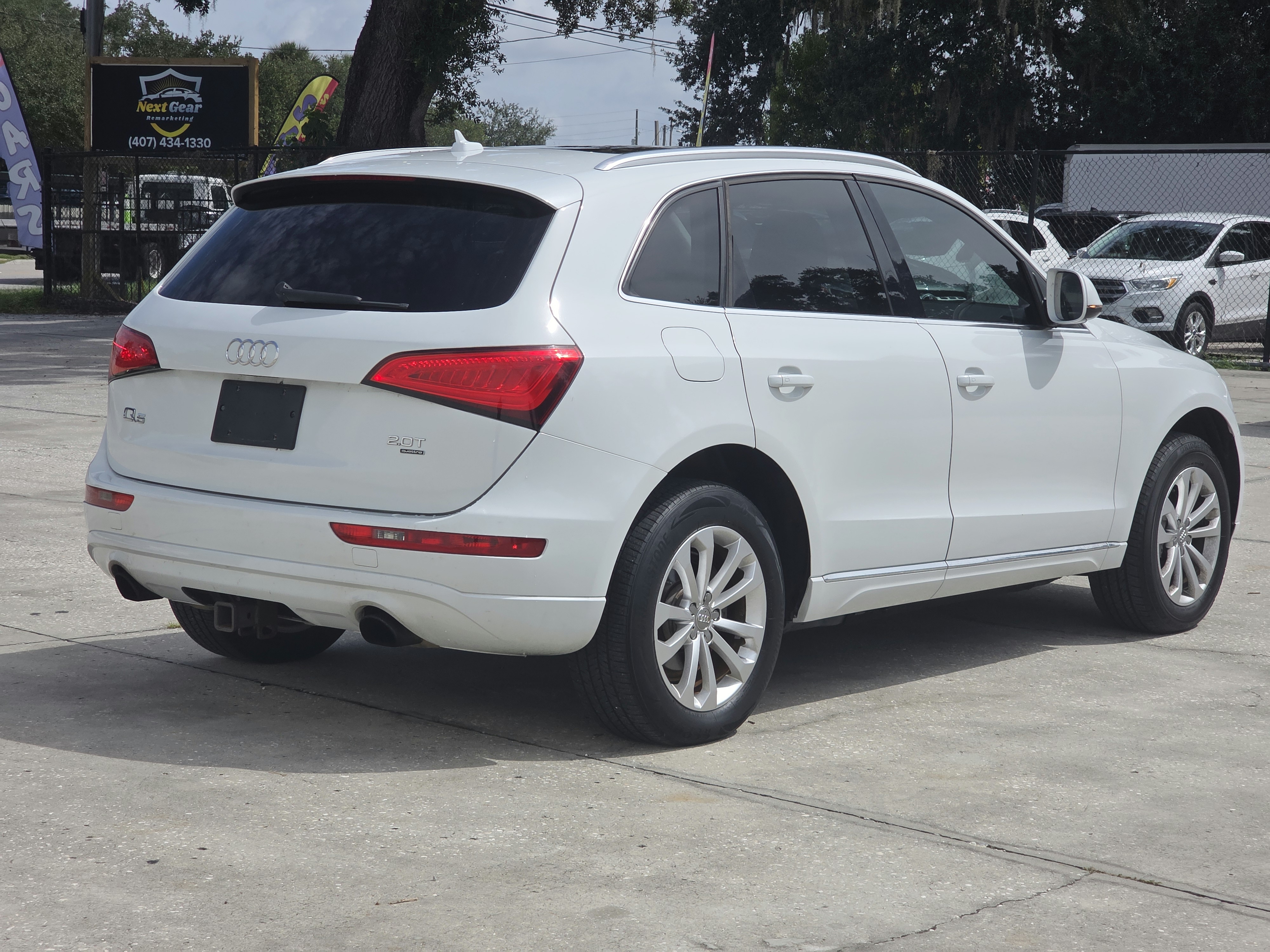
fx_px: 2531
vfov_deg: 21.3
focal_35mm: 69
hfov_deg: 28.2
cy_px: 476
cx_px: 635
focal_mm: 7.9
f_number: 2.4
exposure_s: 1/3246
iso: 50
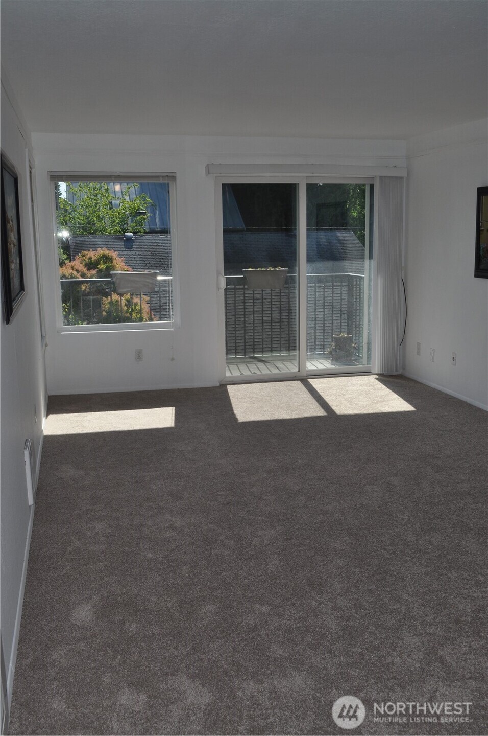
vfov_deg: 53.2
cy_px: 368
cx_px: 244
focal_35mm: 36
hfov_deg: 36.8
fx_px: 734
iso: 200
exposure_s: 1/200
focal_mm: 24
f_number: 10
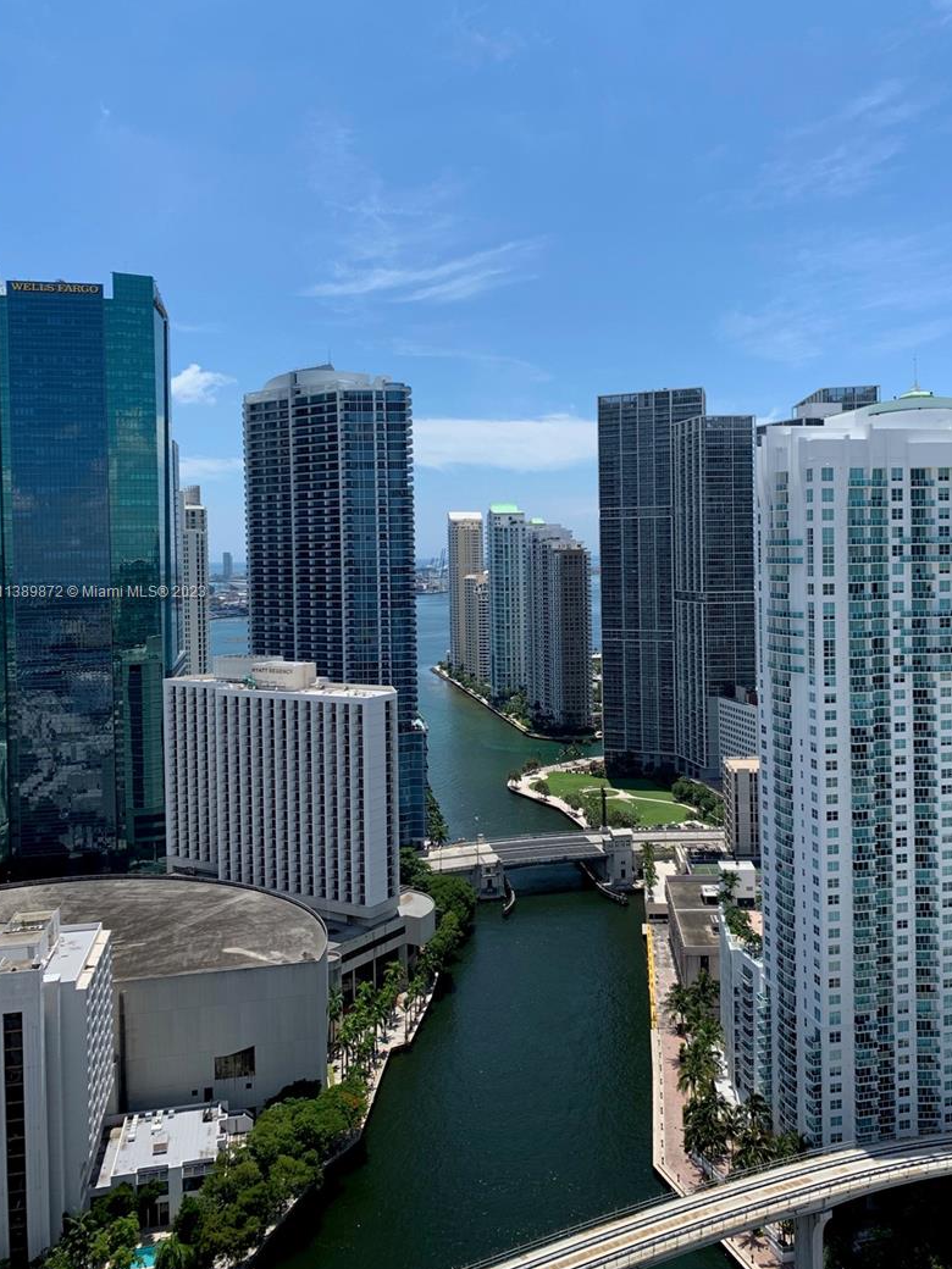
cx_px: 532
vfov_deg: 59.9
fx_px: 1100
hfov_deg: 46.7
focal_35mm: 30
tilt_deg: +1.0
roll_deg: +0.1
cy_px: 593
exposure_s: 1/2364
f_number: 1.8
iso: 25
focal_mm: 4.25
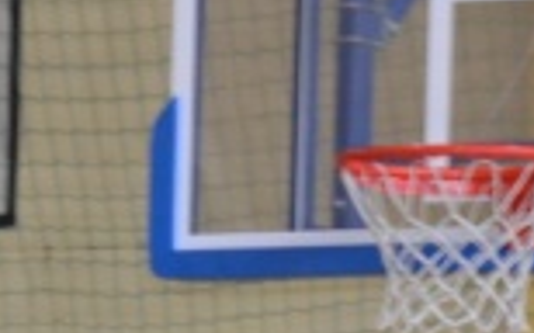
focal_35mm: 668
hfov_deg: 3.1
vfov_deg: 2.0
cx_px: 14
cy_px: 836
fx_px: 9714
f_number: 5.3
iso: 1250
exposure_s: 1/60
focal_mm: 66
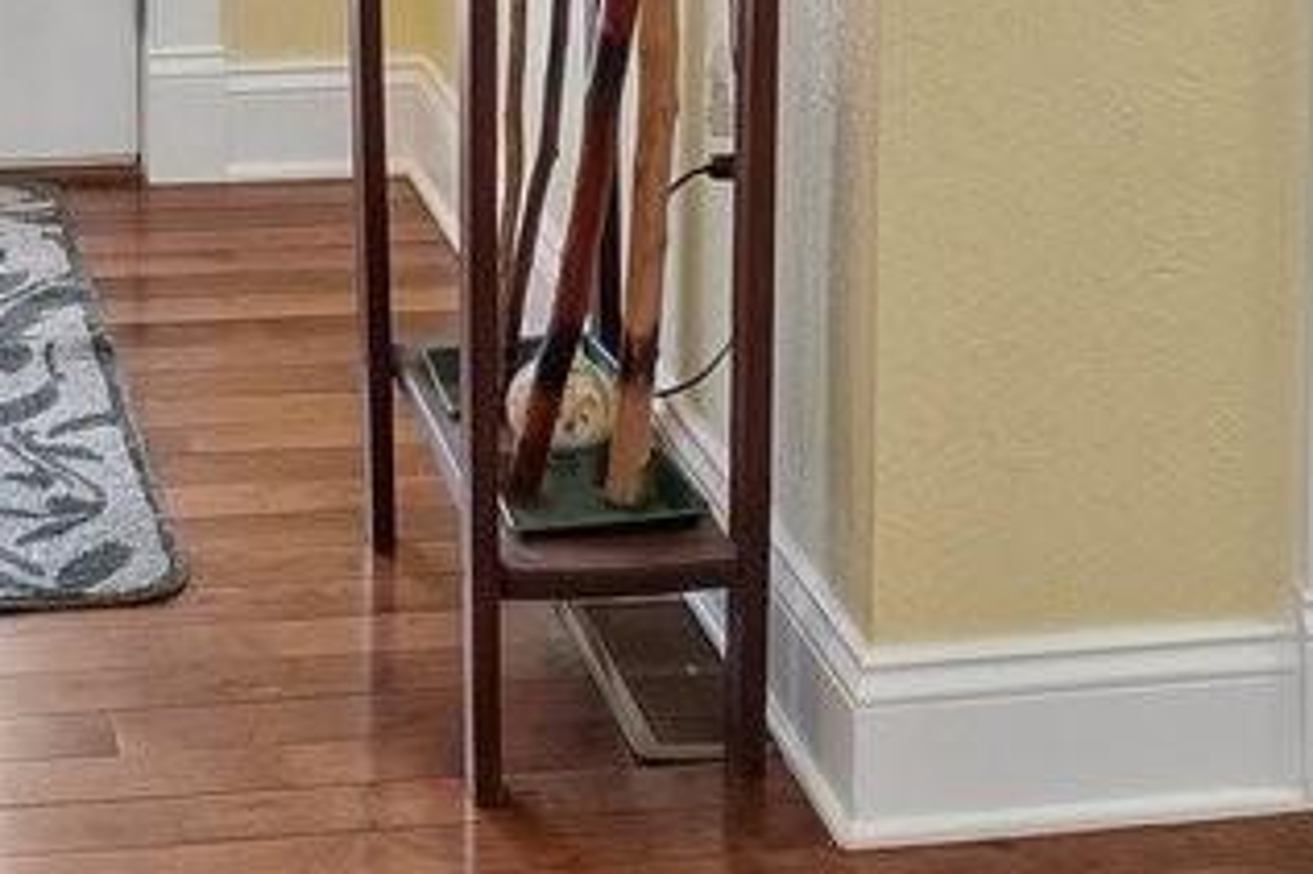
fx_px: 3536
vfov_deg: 12.6
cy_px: -773
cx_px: 348
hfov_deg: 20.9
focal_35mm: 97
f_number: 8
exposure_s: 1/15
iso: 400
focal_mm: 10
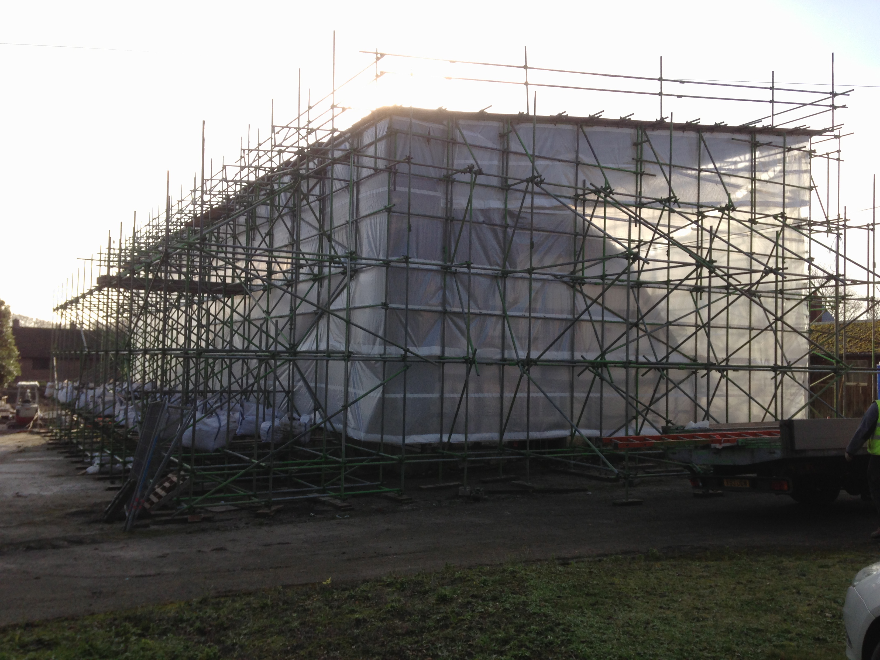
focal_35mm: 33
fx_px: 839
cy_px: 330
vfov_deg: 42.9
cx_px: 440
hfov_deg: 55.4
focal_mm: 4.13
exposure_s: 1/775
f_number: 2.4
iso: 50
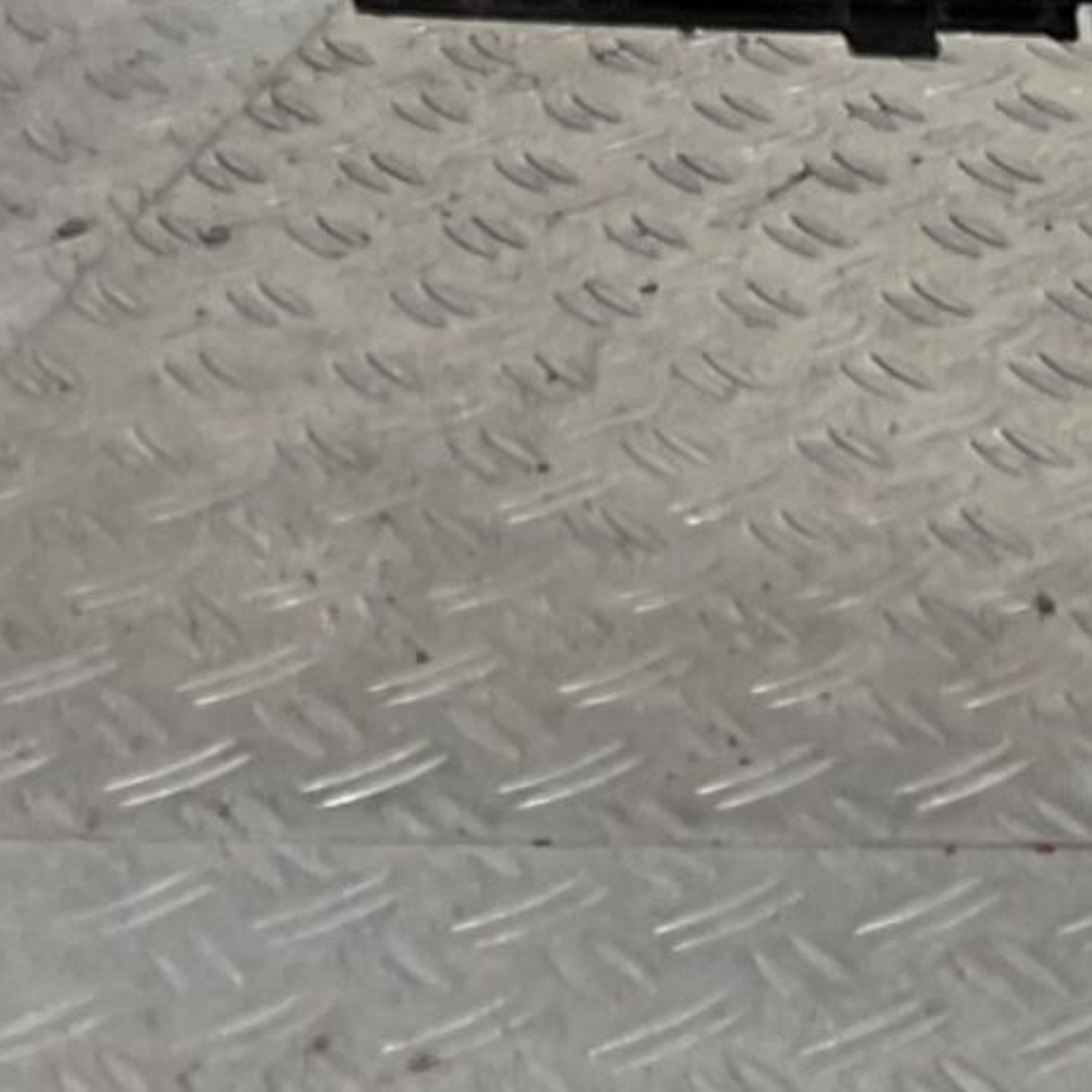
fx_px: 5104
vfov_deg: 11.0
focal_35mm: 143
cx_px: 2205
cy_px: -1135
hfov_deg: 11.1
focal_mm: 3
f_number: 1.8
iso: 16
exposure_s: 1/128
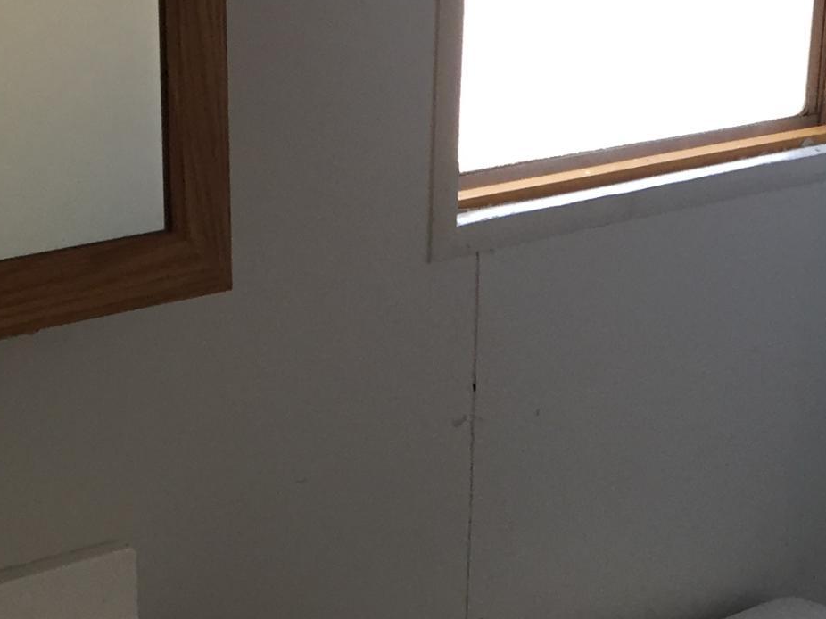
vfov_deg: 15.6
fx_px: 2242
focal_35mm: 94
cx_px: 500
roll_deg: -1.5
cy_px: 481
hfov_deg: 20.8
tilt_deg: -19.0
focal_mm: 4.15
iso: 32
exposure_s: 1/30
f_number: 2.2
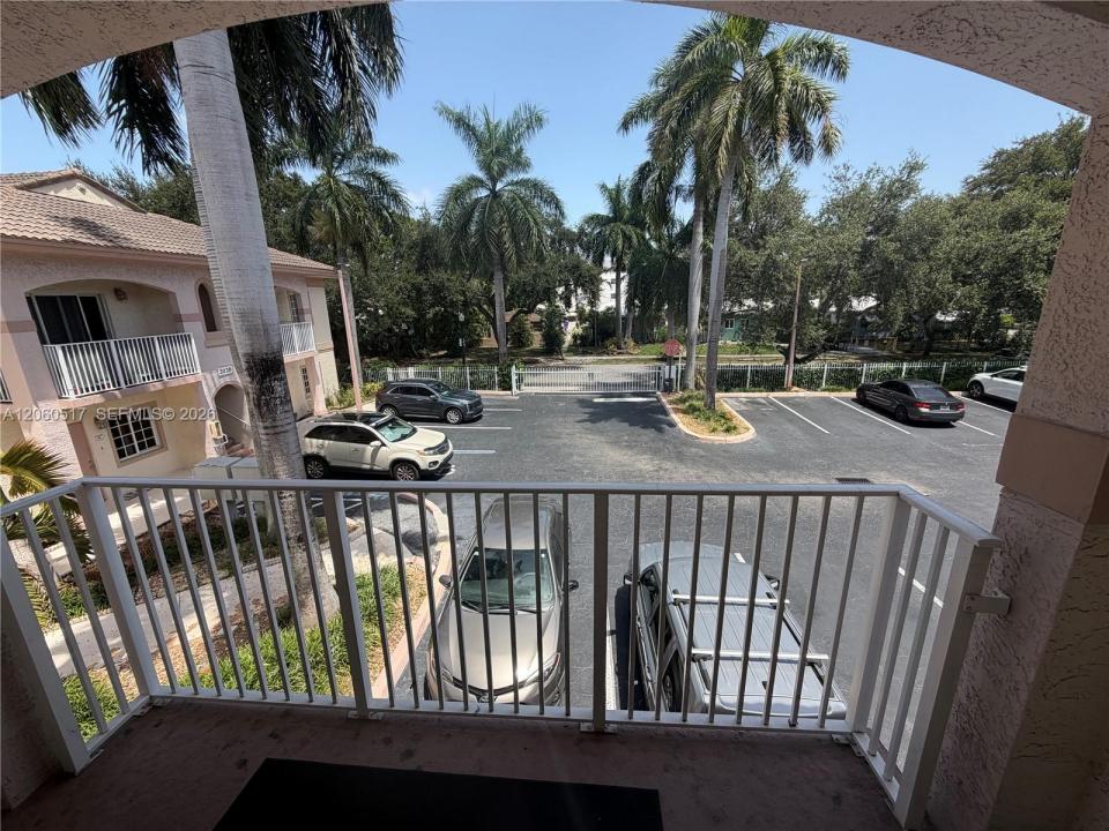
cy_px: 416
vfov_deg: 85.7
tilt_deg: -14.6
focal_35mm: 14
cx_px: 554
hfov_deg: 102.1
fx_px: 449
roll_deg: +1.0
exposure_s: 1/651
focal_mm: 2.22
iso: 40
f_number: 2.2
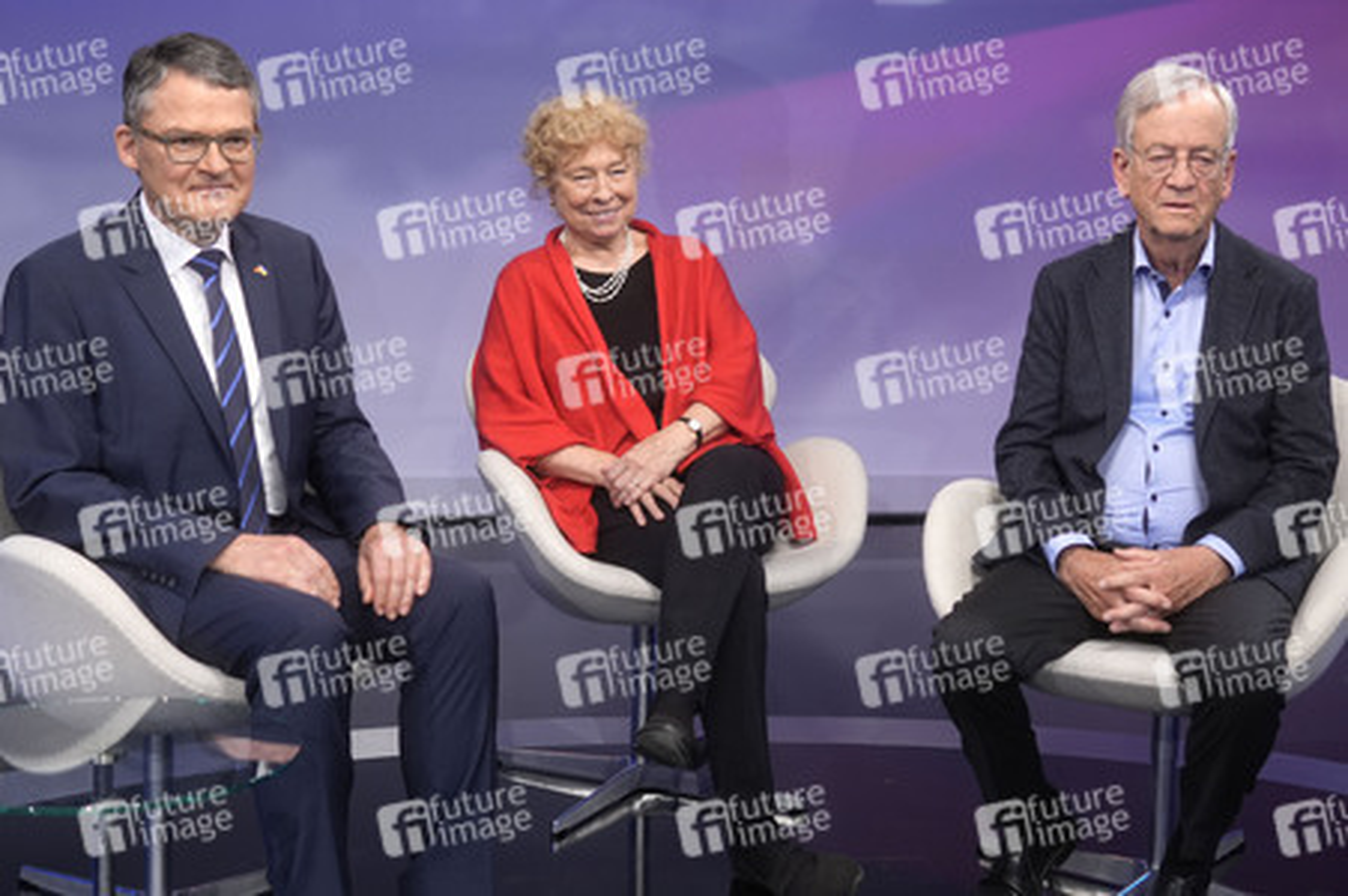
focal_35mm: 45
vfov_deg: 29.8
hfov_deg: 43.6
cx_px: 674
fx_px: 1684
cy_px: 448
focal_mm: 30
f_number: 2.2
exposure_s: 1/200
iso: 640
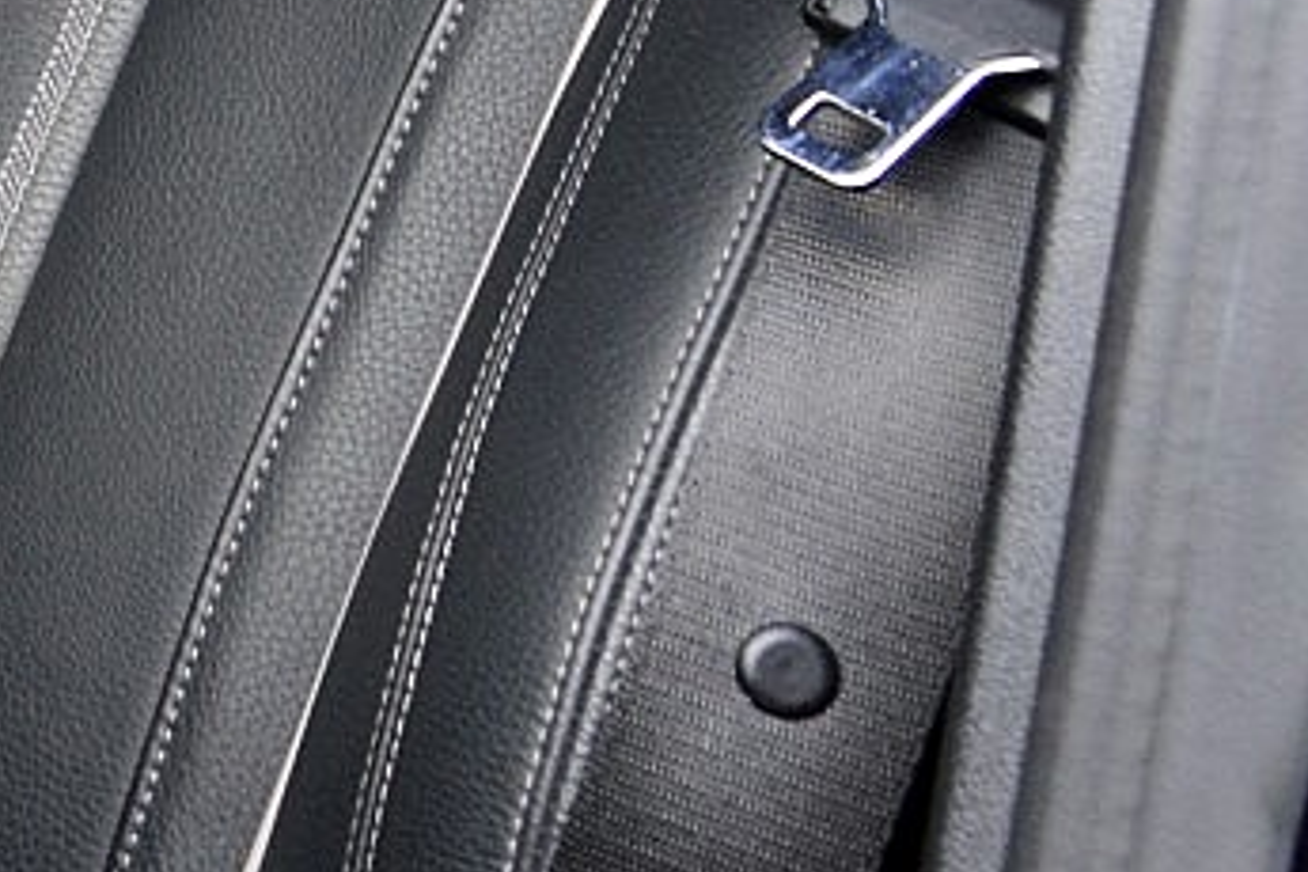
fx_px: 4614
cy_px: -440
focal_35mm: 127
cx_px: -1736
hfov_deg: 12.8
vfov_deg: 10.4
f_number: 6.3
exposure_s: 1/60
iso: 800
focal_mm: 18
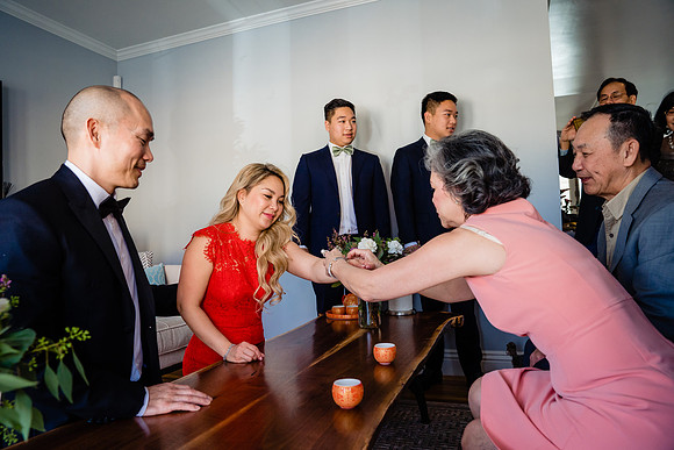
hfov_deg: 73.7
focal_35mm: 24
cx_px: 337
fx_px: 449
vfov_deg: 53.2
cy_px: 225
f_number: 4
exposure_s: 1/320
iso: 1000
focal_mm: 24
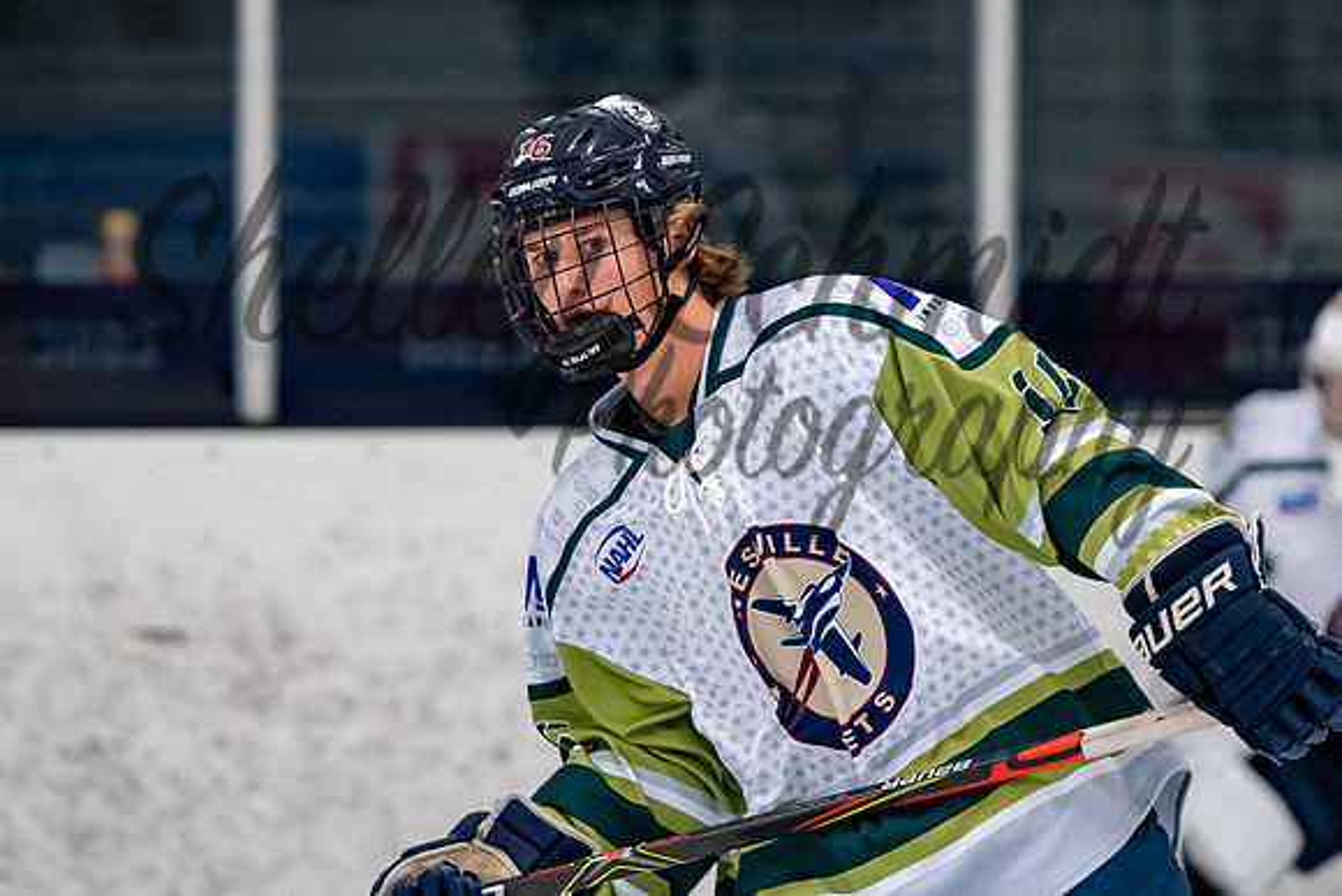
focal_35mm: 435
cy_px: 283
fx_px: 16215
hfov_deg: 4.7
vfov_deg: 3.2
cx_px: 626
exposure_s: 1/800
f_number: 3.2
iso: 2000
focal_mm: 200
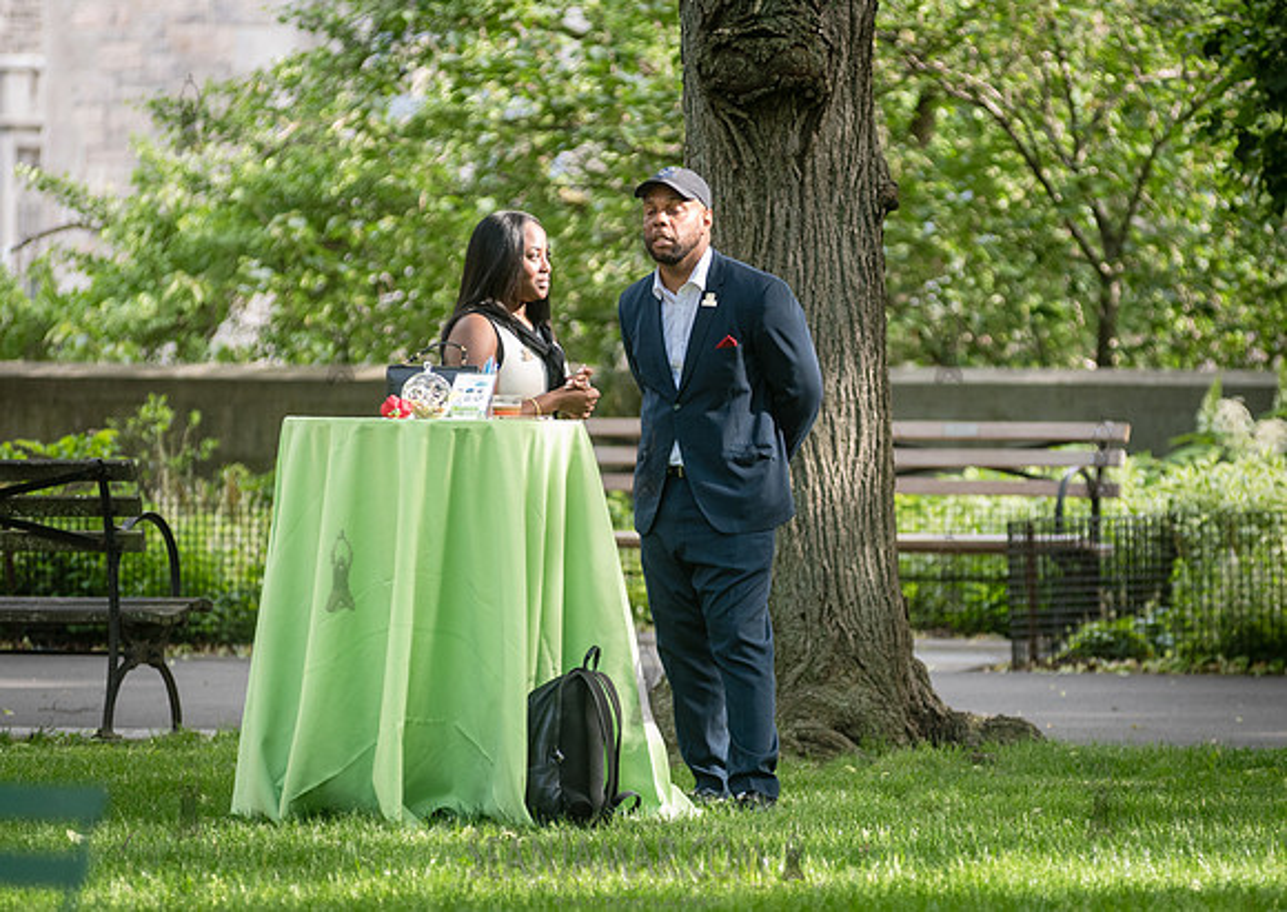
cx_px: 724
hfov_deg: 8.0
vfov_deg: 5.7
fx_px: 9182
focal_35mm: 252
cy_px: 464
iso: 1000
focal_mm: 200
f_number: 4
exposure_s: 1/500
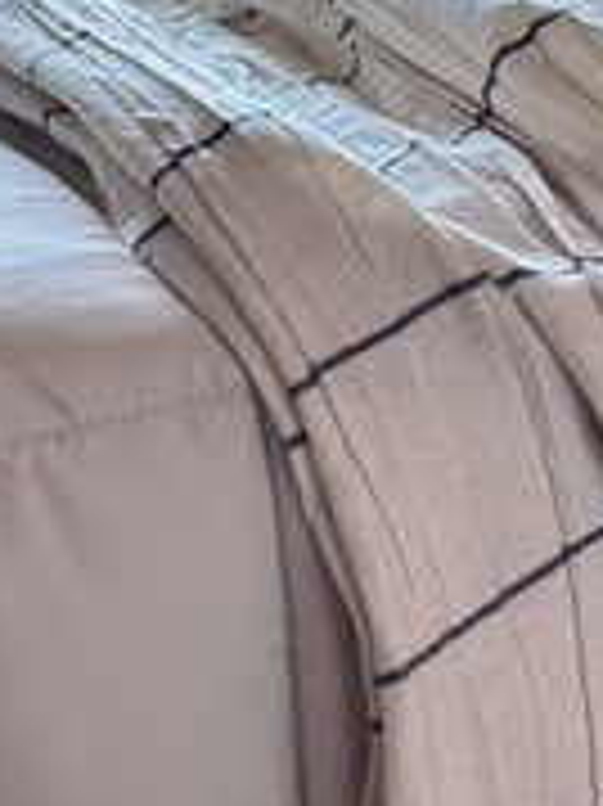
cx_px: 734
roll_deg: -2.6
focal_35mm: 143
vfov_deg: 13.5
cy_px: -70
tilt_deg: -14.9
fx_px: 3325
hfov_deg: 10.2
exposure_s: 1/45
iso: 400
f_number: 1.78
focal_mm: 6.86
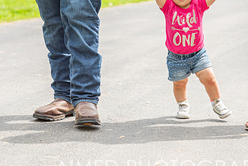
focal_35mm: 160
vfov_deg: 8.6
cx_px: 168
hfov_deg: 12.8
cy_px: 27
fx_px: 1103
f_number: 3.5
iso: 200
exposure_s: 1/1000
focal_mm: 85
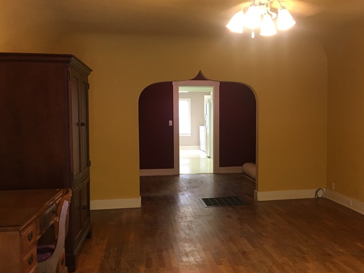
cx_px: 226
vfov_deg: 36.8
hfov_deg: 47.5
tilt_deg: -3.4
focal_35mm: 39
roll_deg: +0.4
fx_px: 410
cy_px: 140
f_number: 2.2
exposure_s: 1/30
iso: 125
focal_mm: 4.15
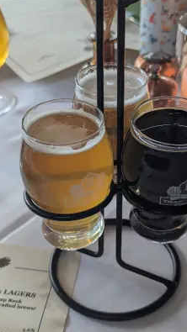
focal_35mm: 53
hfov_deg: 22.6
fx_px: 467
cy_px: 166
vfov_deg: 39.2
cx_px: 112
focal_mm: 6.81
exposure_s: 1/120
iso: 150
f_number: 1.85
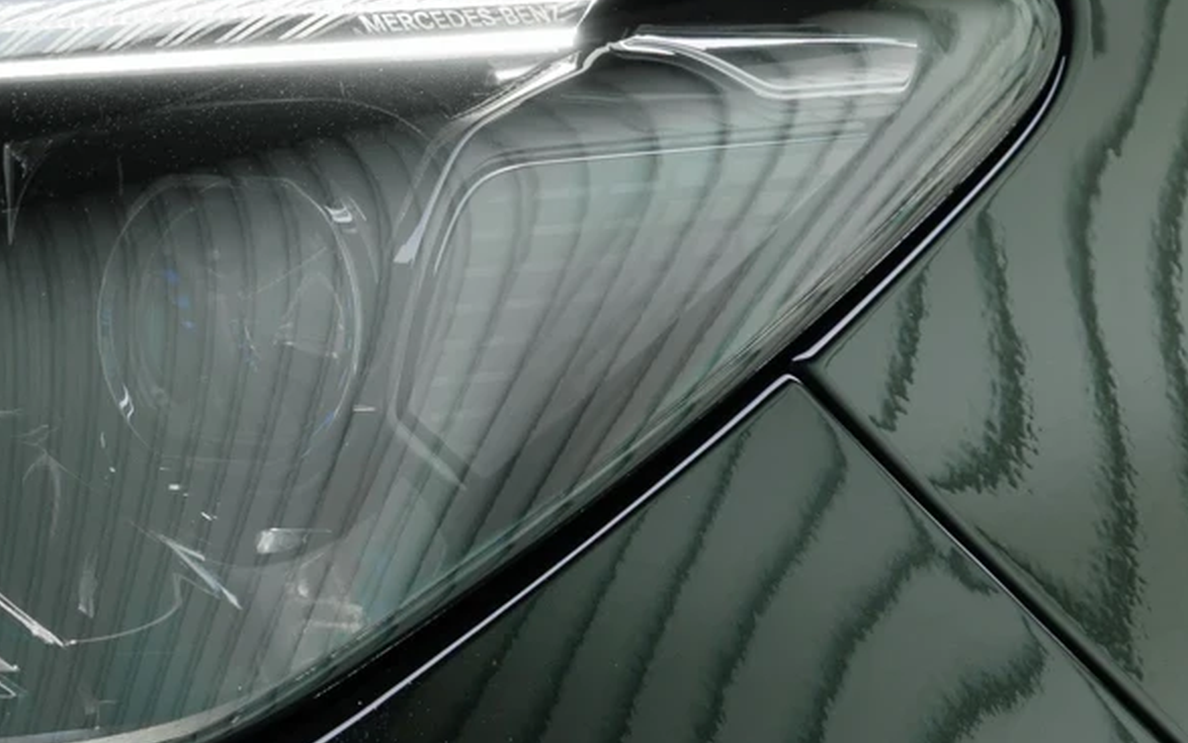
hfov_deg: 7.8
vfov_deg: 5.1
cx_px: -1439
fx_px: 8257
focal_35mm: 255
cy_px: 889
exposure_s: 1.3
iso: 100
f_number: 7.1
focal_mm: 49
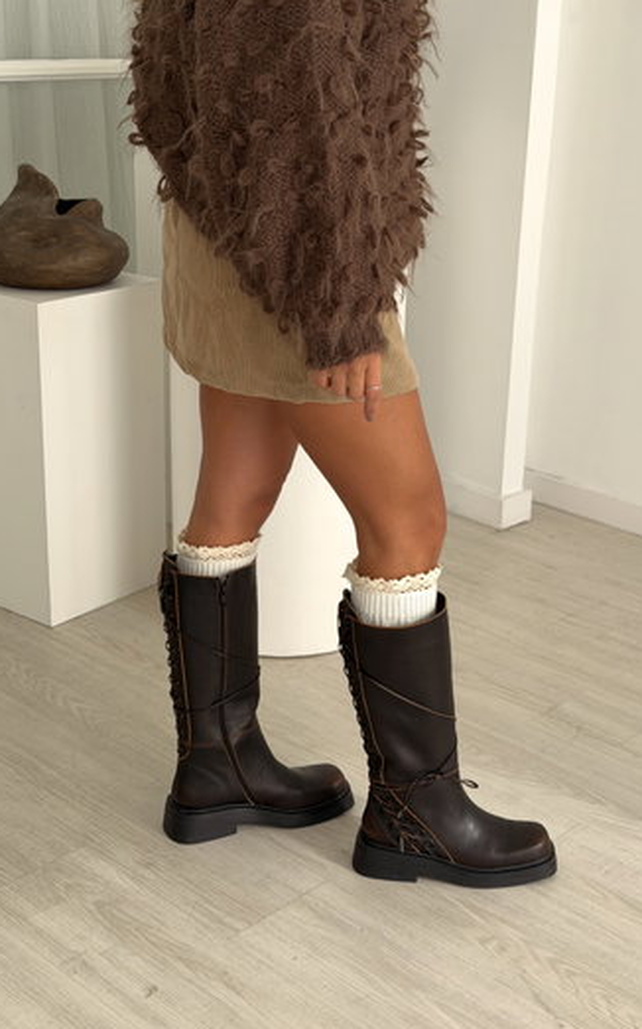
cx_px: 353
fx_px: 1457
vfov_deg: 38.9
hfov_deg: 24.8
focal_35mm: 52
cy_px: 521
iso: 64
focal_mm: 6.76
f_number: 1.78
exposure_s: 1/681
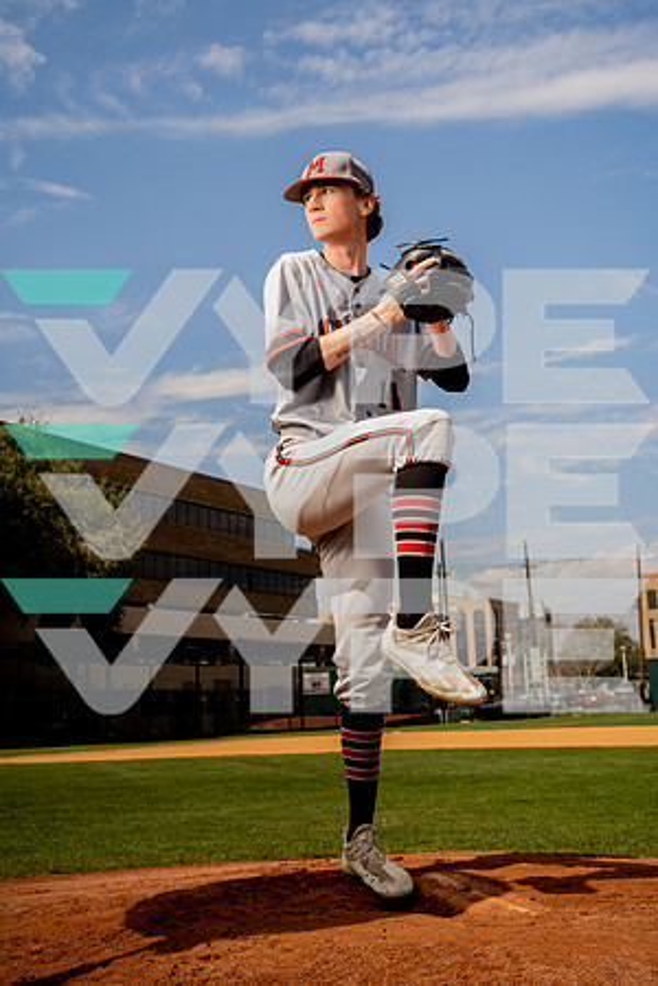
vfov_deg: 48.5
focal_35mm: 40
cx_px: 329
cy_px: 493
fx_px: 1097
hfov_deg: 33.4
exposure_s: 1/250
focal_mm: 40
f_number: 7.1
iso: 64
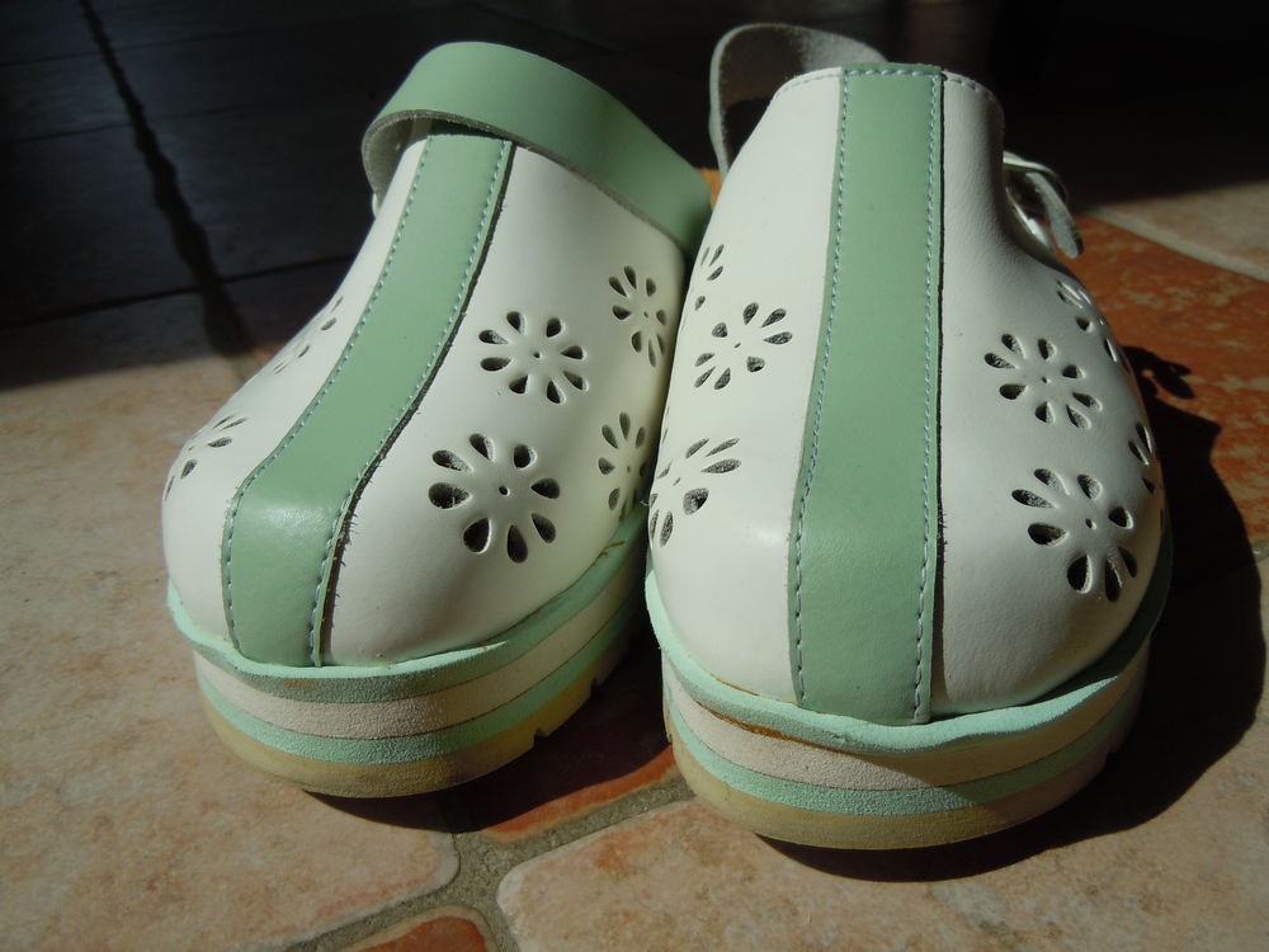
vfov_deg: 46.8
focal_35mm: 30
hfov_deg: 60.0
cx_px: 634
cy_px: 476
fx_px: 1100
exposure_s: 1/500
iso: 100
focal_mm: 5.4
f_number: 7
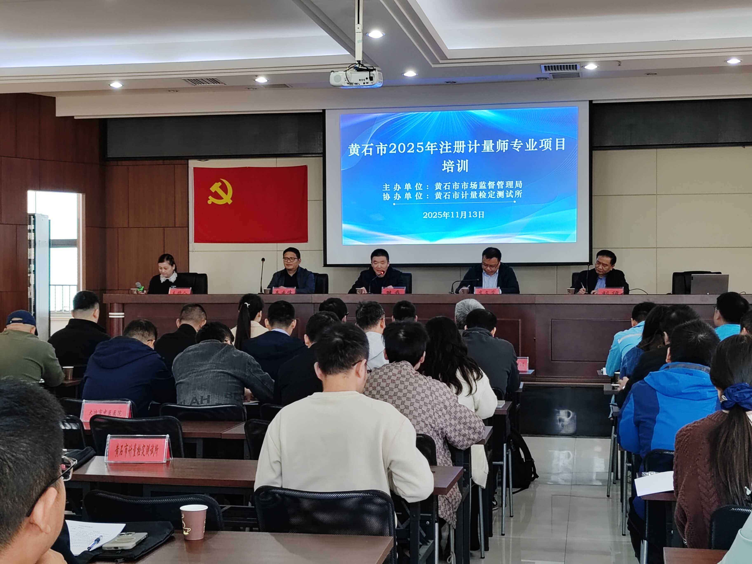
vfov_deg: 27.0
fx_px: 1173
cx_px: 376
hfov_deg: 35.5
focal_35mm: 54
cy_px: 282
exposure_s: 1/100
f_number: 1.8
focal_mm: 6.14
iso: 1000
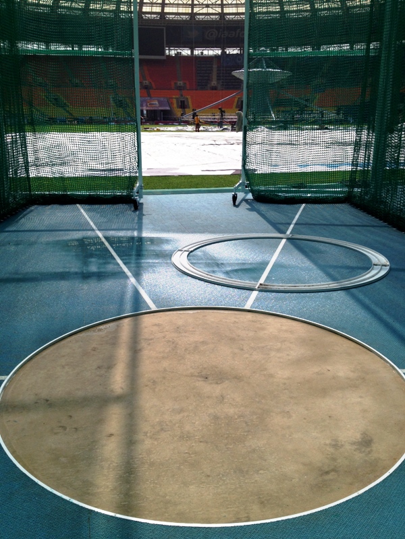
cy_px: 270
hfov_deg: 40.7
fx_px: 546
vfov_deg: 52.6
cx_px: 202
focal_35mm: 35
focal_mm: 4.28
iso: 50
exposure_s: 1/2045
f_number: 2.4
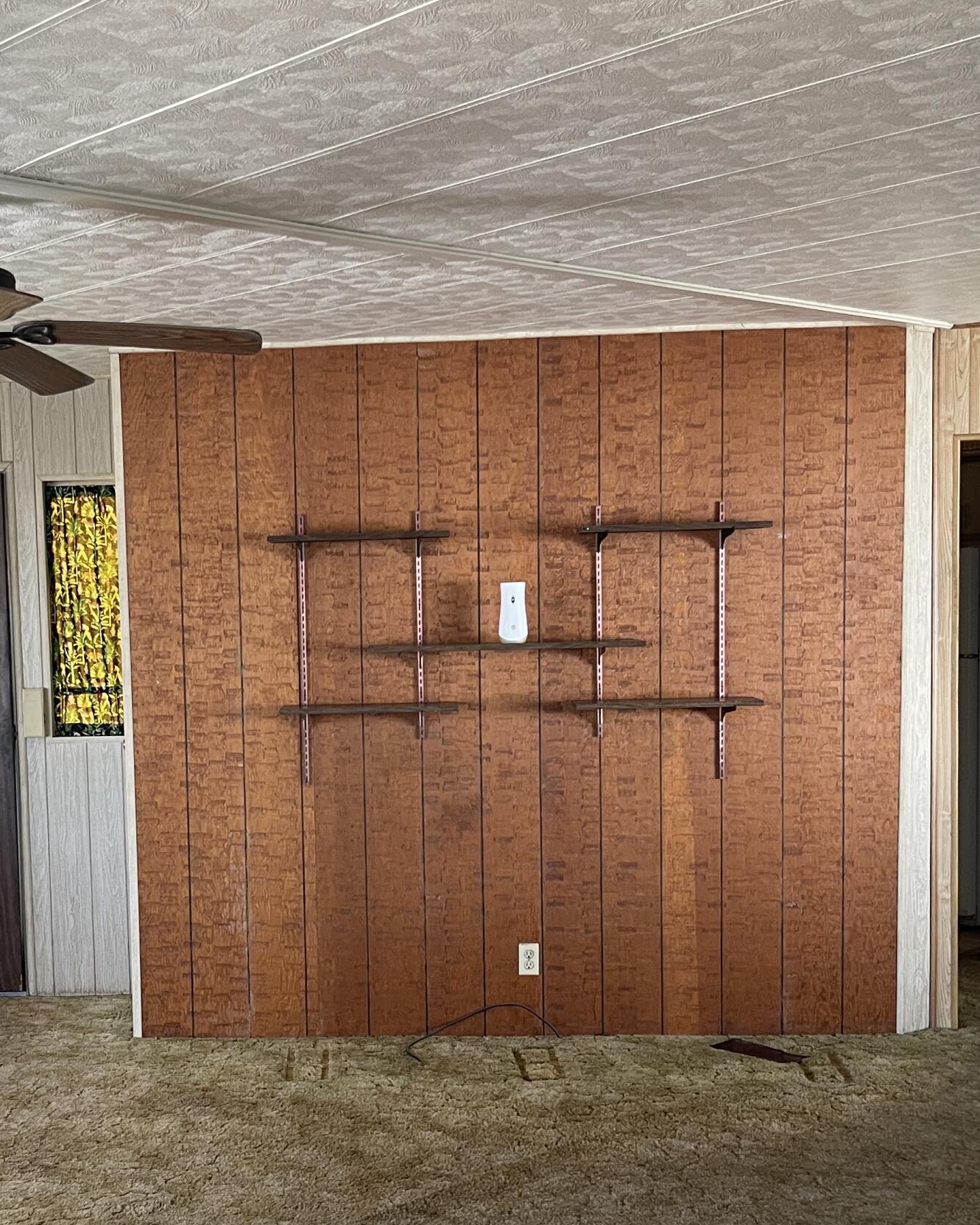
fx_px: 1595
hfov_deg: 33.7
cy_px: 715
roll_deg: +1.4
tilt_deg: -5.7
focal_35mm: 44
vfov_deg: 41.9
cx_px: 290
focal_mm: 5.1
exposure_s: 1/97
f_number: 1.6
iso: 125
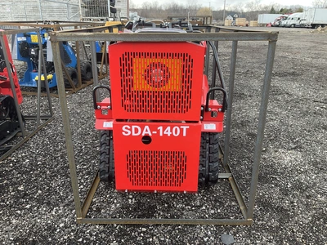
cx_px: 164
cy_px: 122
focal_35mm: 29
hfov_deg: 61.7
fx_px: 274
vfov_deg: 48.2
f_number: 1.8
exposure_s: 1/147
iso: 20
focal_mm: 3
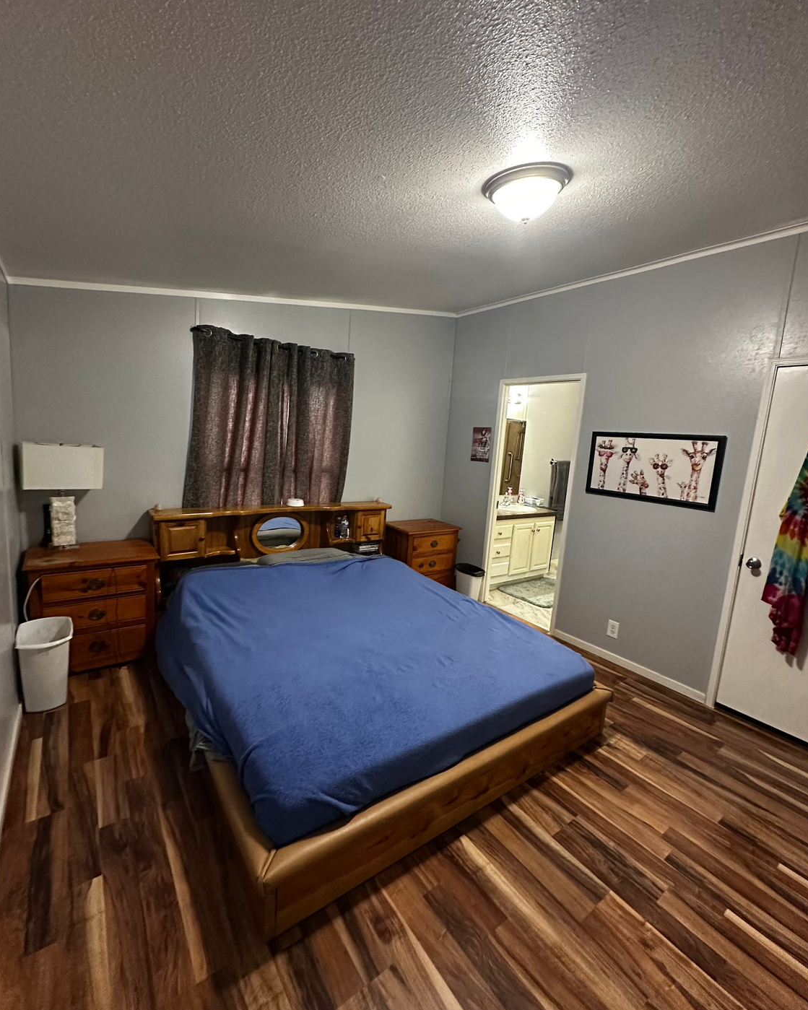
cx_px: 401
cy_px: 501
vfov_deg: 96.8
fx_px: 448
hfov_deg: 84.0
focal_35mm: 15
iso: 640
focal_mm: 2.22
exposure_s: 1/60
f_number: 2.2
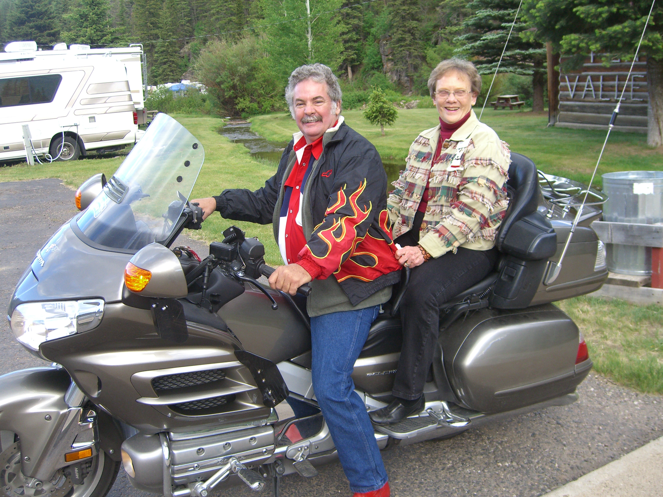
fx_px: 728
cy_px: 248
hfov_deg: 49.0
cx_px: 332
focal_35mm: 38
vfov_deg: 37.7
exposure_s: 1/160
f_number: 2.8
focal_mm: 7.9
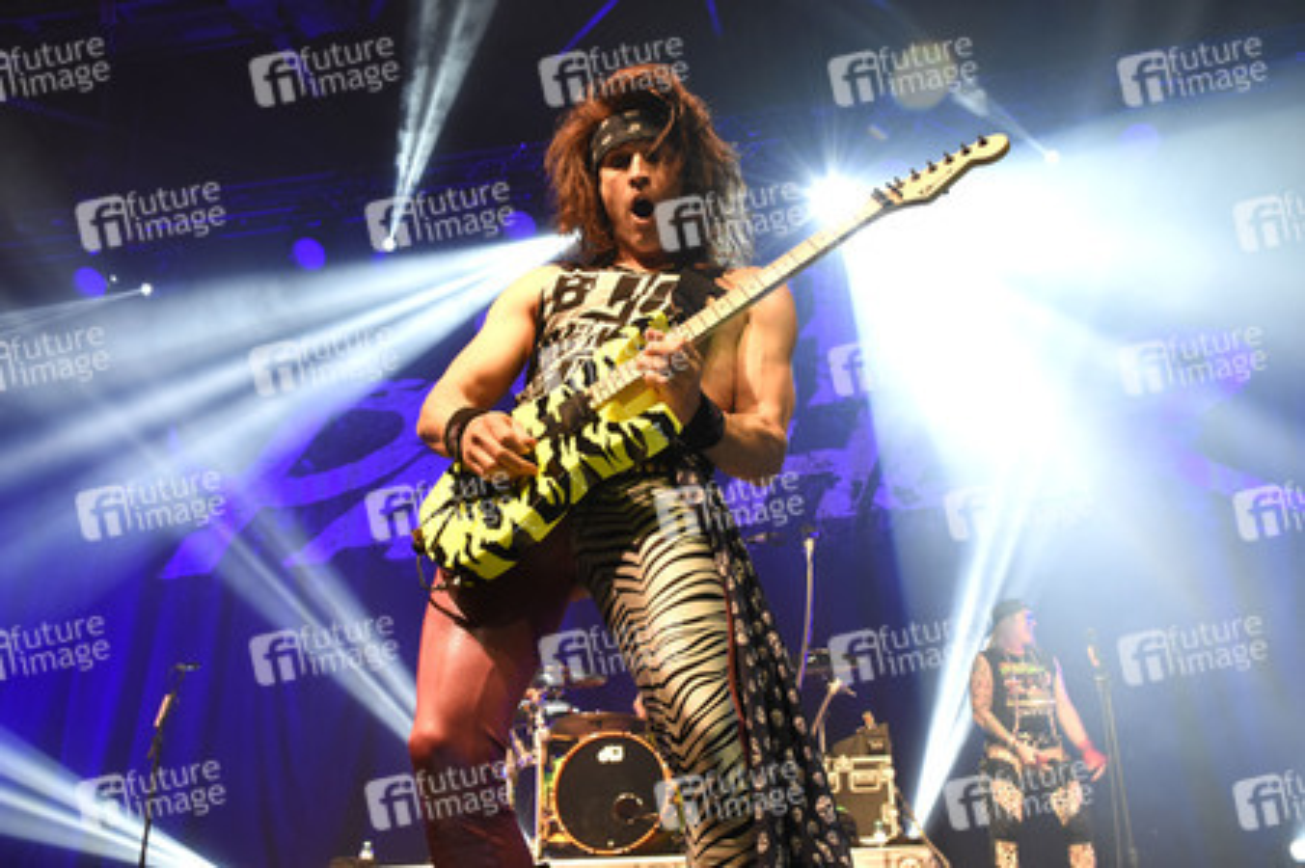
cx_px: 652
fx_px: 1413
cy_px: 434
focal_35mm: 39
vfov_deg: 34.2
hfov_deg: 49.6
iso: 1600
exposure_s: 1/60
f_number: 6.3
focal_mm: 26
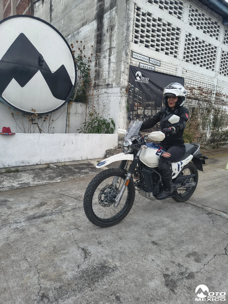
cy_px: 152
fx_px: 211
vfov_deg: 71.6
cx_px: 114
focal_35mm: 24
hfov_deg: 56.8
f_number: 1.8
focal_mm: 5.56
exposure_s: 1/415
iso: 100
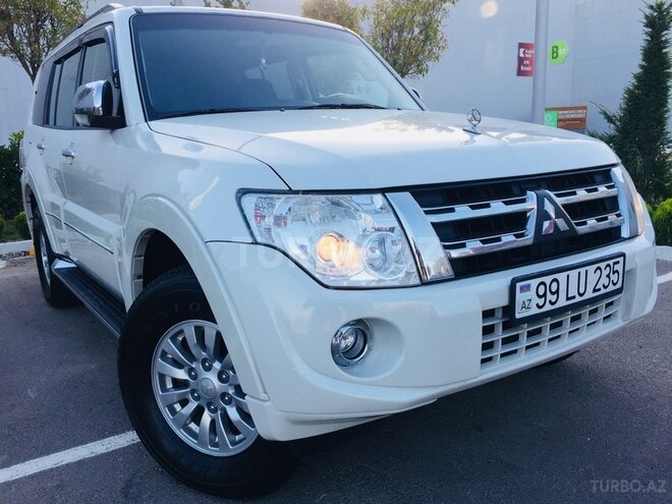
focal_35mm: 29
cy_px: 252
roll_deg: +1.3
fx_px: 563
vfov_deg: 48.2
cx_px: 336
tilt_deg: -11.0
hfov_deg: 61.7
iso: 32
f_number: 2.2
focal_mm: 4.15
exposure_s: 1/444
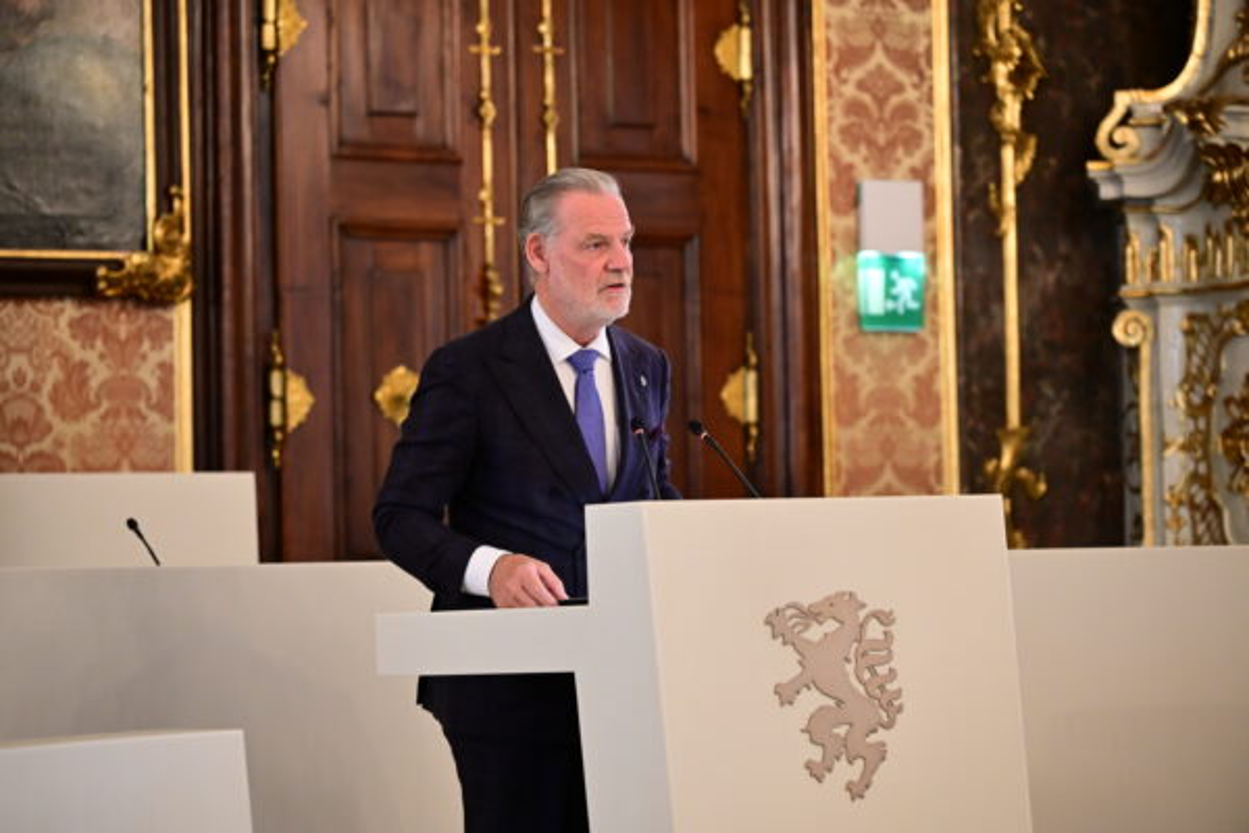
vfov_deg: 11.4
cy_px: 416
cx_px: 624
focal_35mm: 120
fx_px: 4163
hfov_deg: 17.1
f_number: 4
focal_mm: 120
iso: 4000
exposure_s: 1/125
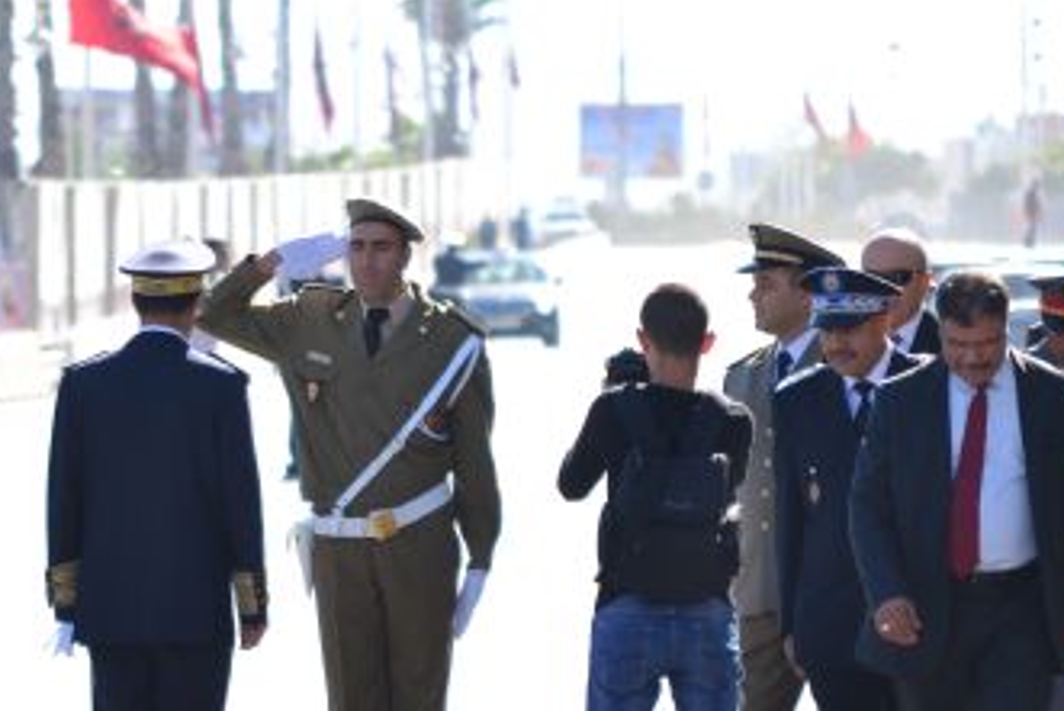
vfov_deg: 2.4
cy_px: 495
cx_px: 341
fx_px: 17149
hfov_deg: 3.6
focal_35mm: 580
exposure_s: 1/500
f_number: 5.6
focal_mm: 200
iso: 110
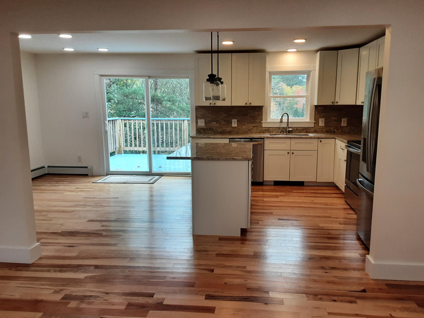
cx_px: 213
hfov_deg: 63.4
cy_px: 162
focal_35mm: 28
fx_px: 343
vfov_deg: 49.7
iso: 64
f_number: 1.9
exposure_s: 1/120
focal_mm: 2.91
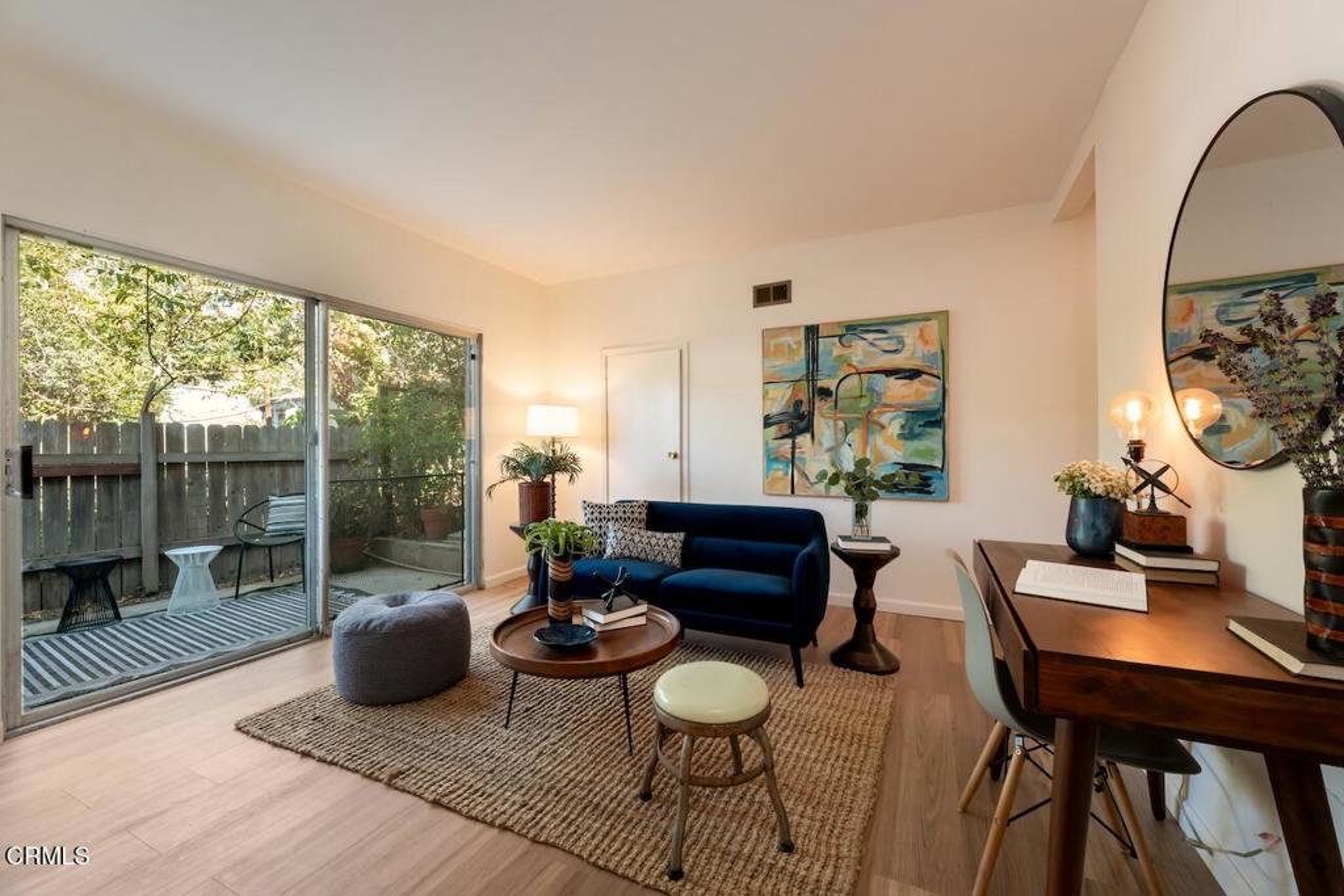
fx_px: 523
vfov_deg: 81.2
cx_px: 672
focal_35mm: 14
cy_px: 448
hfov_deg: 104.2
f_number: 10
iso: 640
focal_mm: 14
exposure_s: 1/6
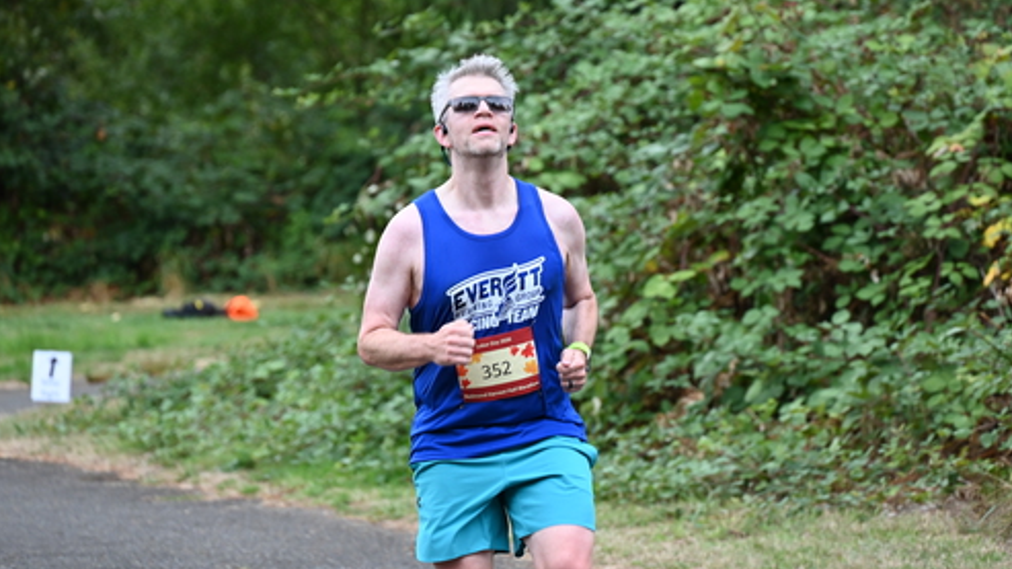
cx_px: 523
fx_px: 6278
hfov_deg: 9.2
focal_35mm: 234
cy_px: 211
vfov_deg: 5.2
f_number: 6.3
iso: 640
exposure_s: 1/250
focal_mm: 200
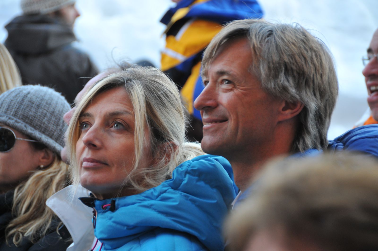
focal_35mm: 195
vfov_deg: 7.0
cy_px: 126
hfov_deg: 10.6
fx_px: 2045
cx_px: 189
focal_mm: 130
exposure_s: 1/50
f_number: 5.6
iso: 400
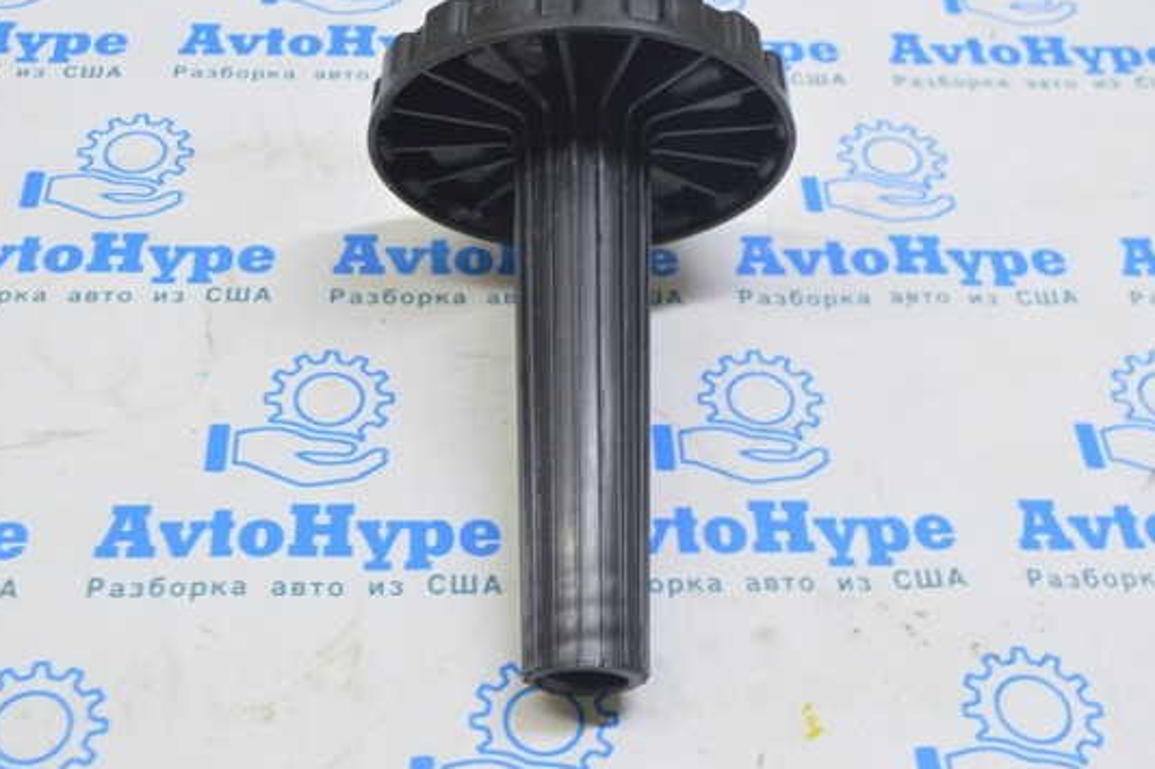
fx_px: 1732
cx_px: 576
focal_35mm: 54
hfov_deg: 36.9
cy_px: 313
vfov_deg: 25.0
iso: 400
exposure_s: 1/20
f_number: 5.6
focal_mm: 30
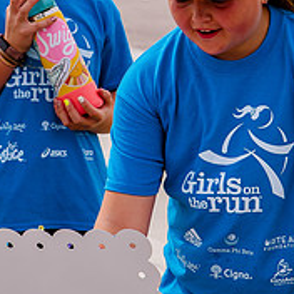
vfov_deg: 5.4
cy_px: 41
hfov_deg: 5.4
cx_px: 115
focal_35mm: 323
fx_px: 3104
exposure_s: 1/500
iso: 200
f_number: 8
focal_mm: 86
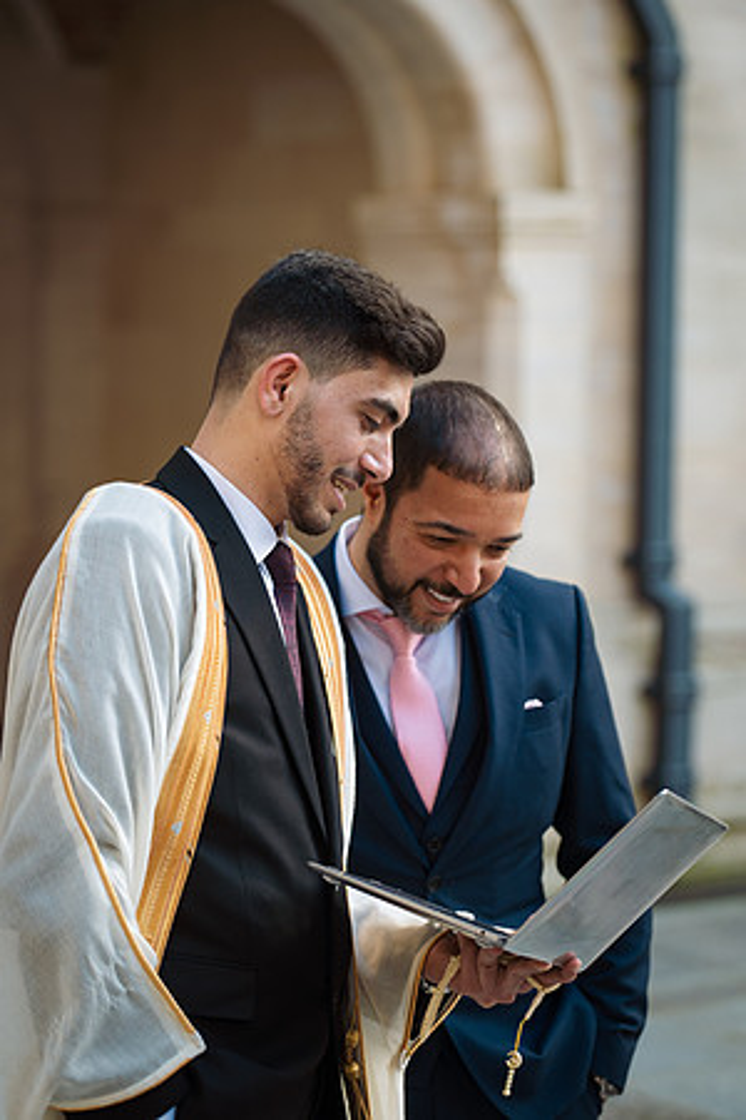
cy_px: 560
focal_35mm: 102
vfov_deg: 20.0
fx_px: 3170
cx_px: 373
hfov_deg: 13.4
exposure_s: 1/400
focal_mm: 102
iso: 200
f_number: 2.8
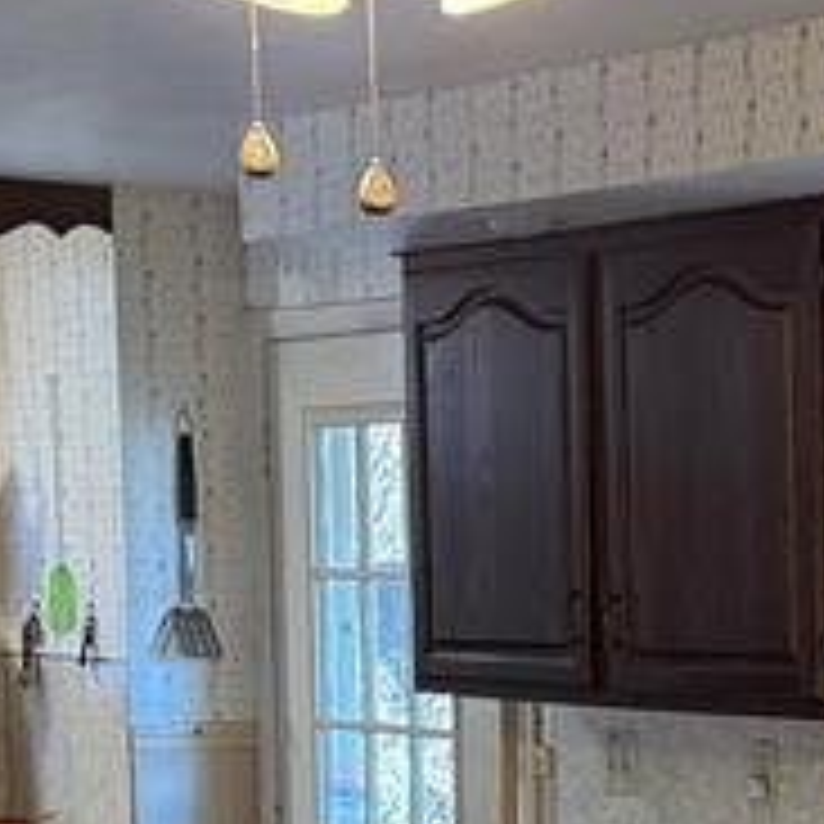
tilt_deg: -9.1
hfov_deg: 14.4
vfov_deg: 14.0
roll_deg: +0.0
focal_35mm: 119
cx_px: 819
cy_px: 1094
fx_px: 3205
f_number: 1.78
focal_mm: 6.76
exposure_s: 1/60
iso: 250
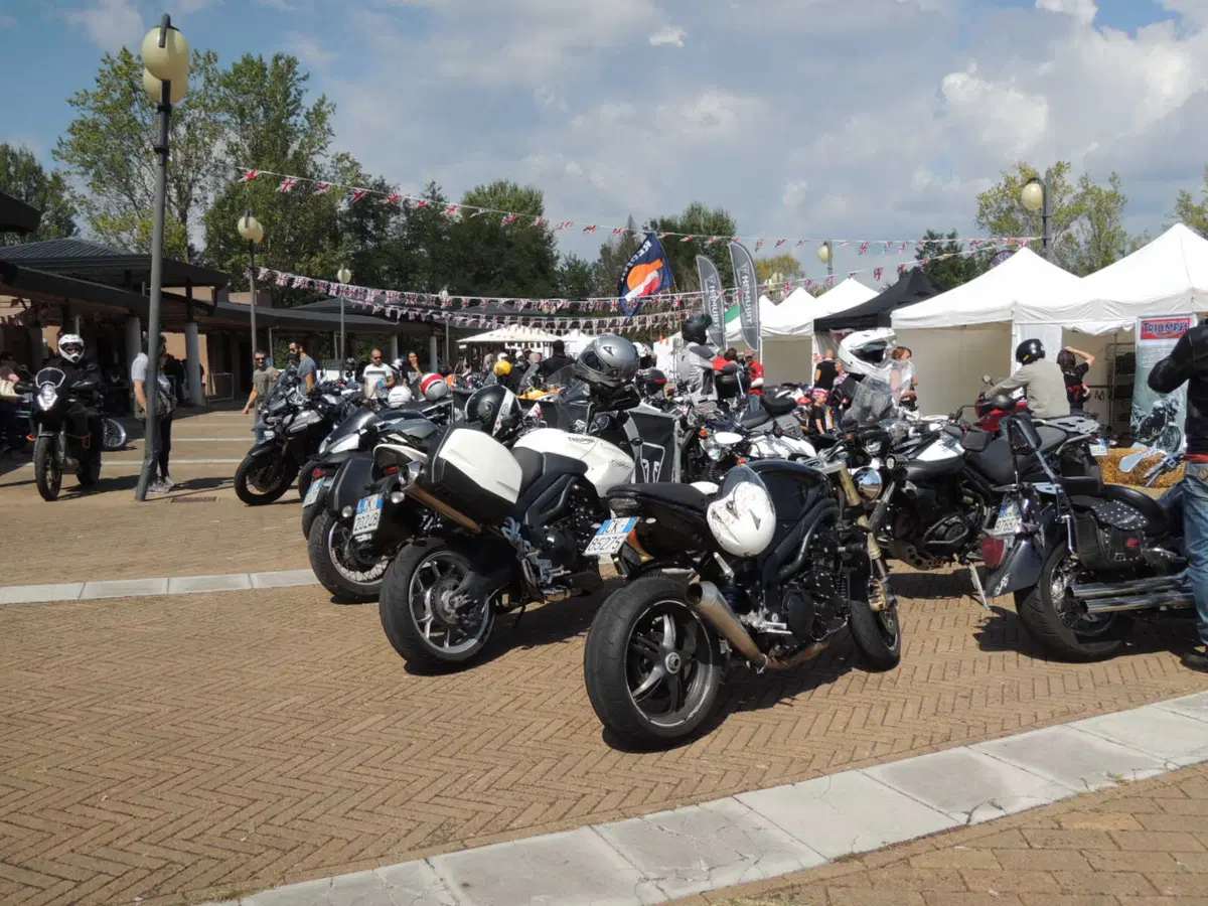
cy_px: 453
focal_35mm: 31
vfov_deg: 45.4
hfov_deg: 58.4
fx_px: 1082
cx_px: 604
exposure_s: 1/1250
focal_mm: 5.5
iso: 100
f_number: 3.3
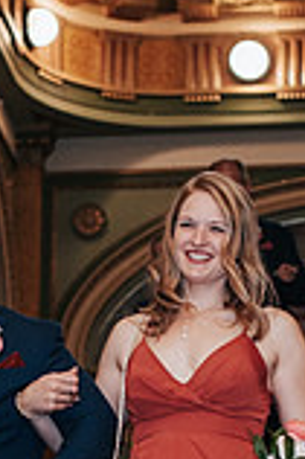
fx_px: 2827
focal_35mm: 222
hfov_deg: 6.2
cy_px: 512
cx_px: 59
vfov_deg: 9.2
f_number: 3.2
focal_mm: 50
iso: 1000
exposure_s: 1/200
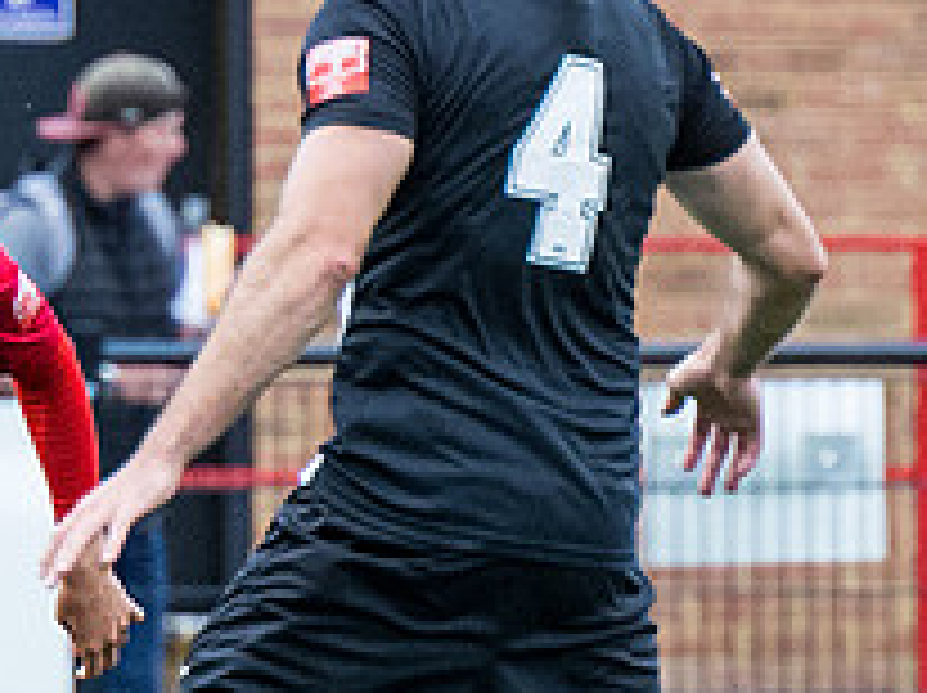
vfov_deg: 0.7
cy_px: 661
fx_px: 55663
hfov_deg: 1.0
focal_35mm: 2081
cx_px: -660
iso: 800
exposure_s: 1/1600
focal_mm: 260
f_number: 4.5
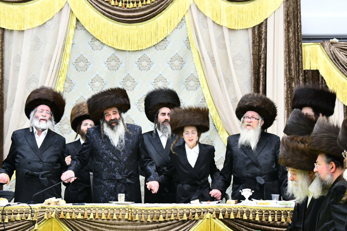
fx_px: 1204
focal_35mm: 125
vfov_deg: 11.0
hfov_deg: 16.4
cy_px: 82
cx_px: 120
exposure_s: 1/160
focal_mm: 78
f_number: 5.6
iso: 2500
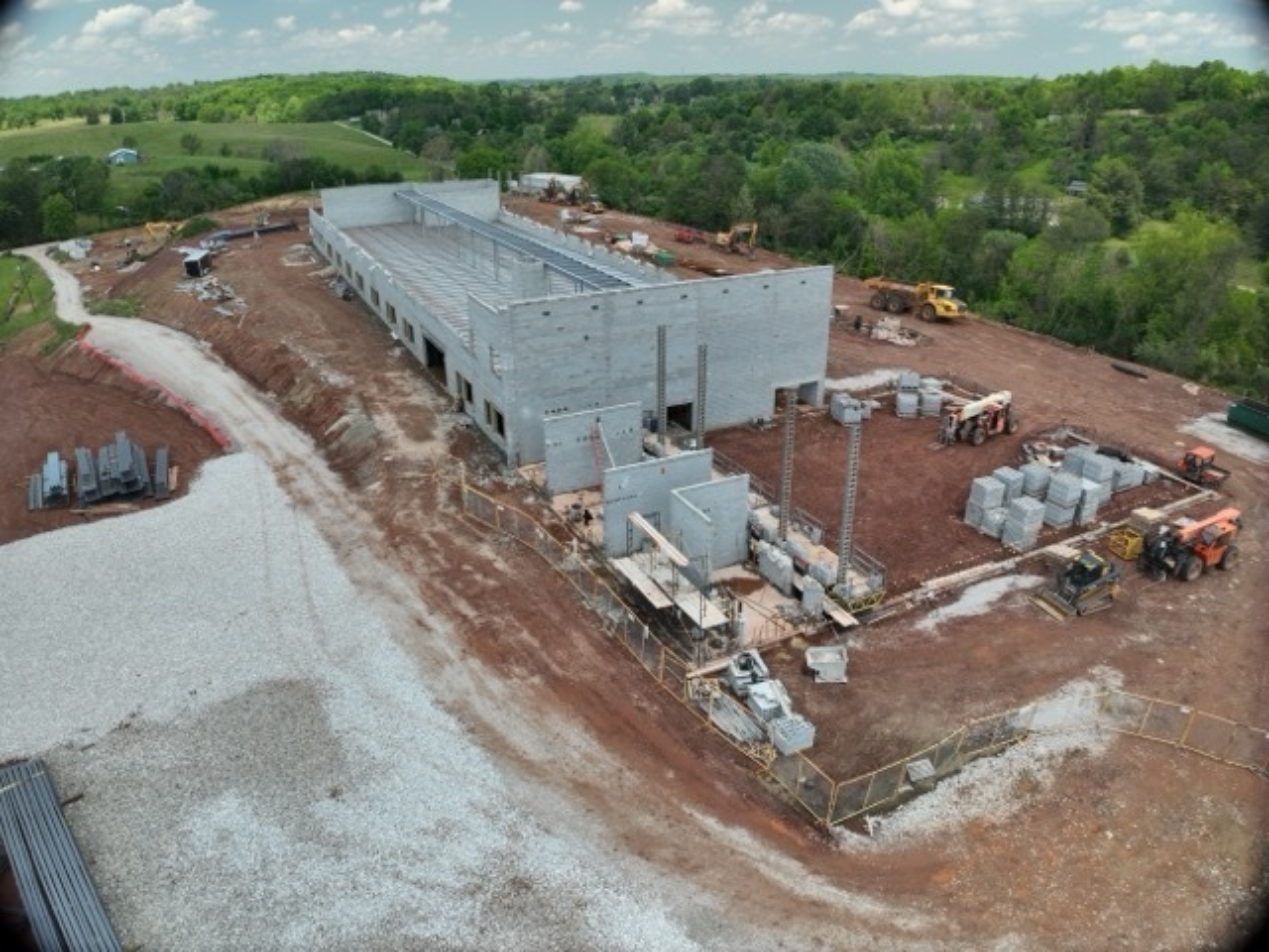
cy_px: 476
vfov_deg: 56.8
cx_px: 634
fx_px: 880
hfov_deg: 71.6
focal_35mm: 24
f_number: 2.8
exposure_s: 1/500
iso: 120
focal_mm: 12.29
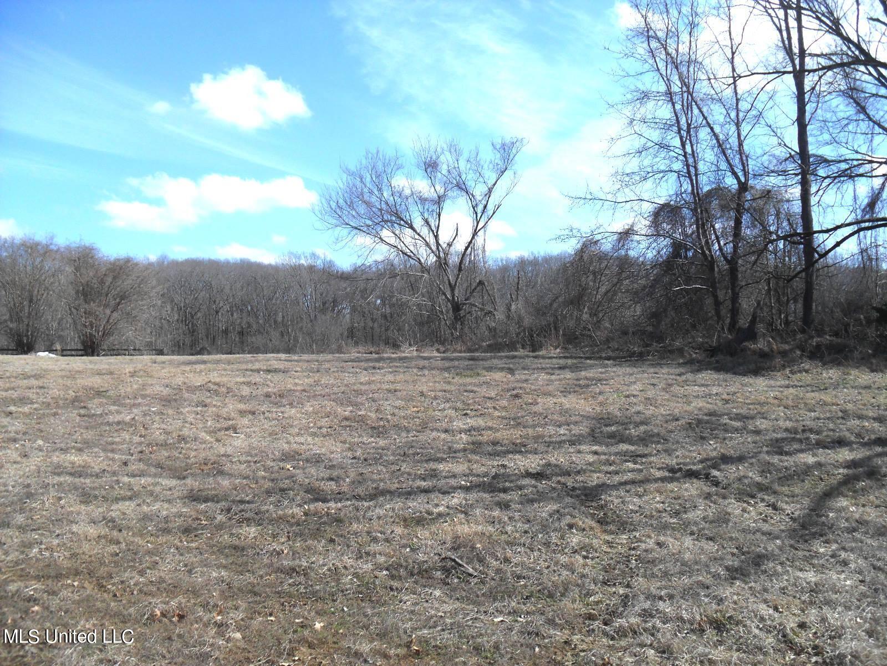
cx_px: 444
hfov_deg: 52.6
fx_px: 897
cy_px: 333
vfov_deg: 40.7
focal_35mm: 35
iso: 80
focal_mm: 6.3
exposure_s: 1/350
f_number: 7.6
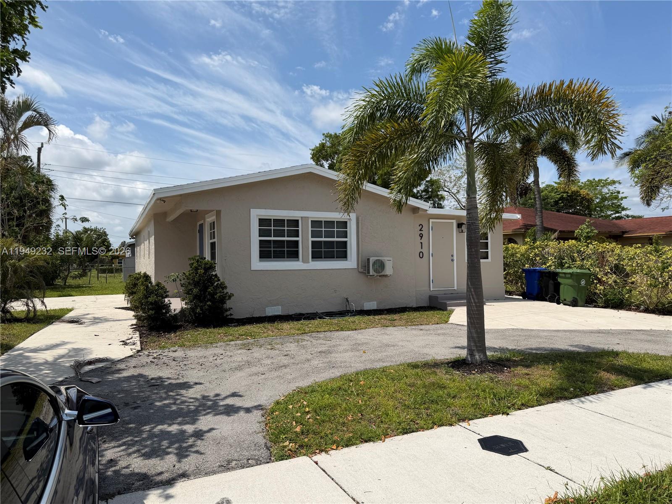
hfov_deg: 71.6
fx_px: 466
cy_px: 252
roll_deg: +0.3
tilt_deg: +0.4
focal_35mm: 24
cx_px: 336
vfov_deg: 56.8
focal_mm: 6.76
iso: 80
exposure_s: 1/7353
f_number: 1.78
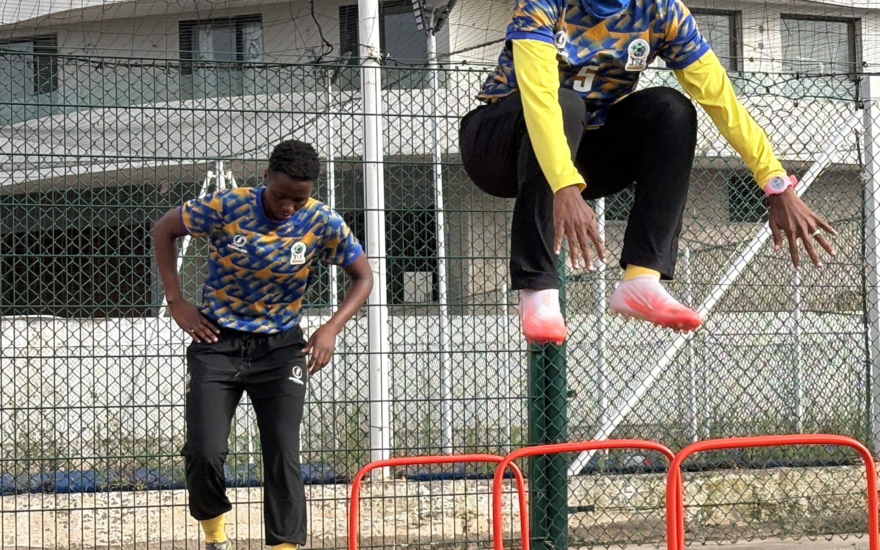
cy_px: 255
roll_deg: +2.4
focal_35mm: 116
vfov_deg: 11.3
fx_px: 2782
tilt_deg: +2.7
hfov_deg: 17.5
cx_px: 905
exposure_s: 1/2364
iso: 40
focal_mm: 5.96
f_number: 1.6
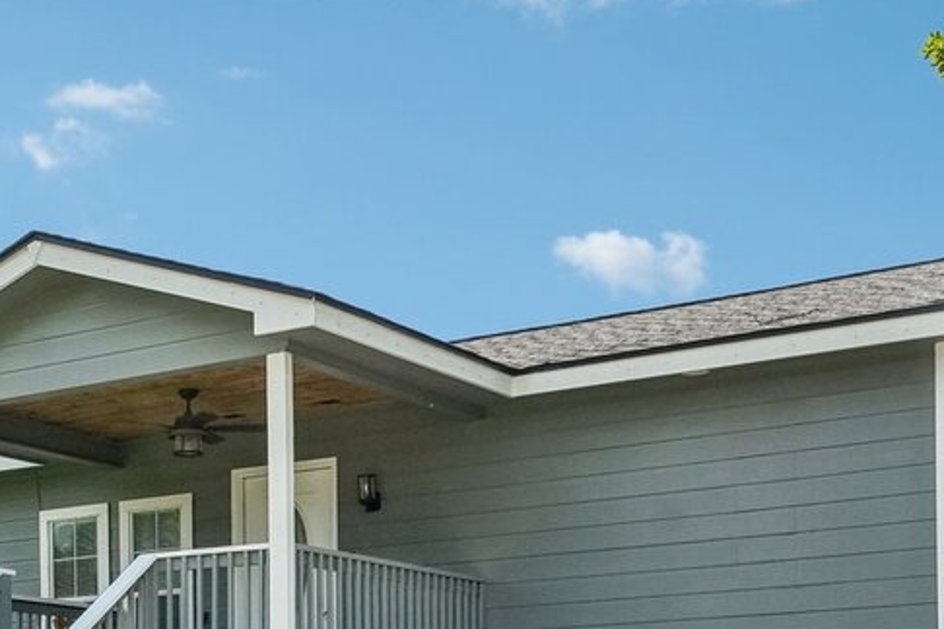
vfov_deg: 18.4
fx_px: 1835
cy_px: 755
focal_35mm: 70
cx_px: 188
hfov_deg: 28.2
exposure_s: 1/2000
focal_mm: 21
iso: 800
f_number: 8
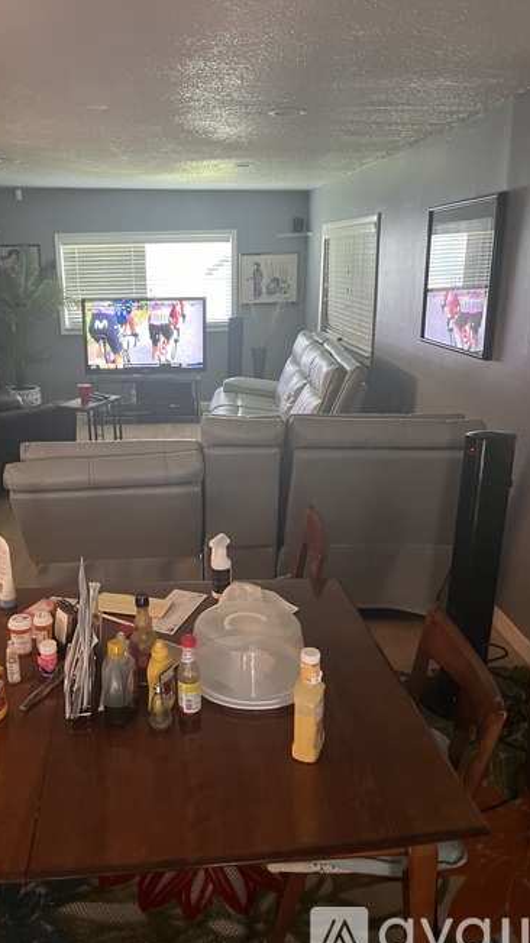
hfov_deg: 39.7
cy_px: 482
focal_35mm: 29
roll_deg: +2.9
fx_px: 725
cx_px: 182
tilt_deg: -17.1
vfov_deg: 66.1
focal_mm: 5.7
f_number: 1.5
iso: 400
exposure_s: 1/40
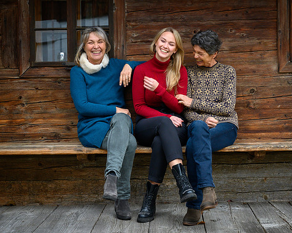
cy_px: 108
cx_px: 173
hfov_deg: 30.0
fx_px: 544
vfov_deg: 24.2
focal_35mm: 63
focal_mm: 51
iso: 640
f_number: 7.1
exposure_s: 1/200
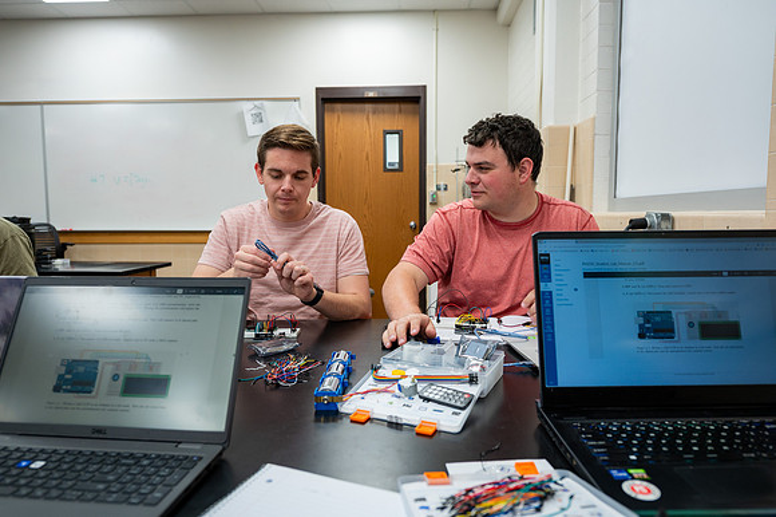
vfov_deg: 53.1
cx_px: 388
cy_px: 258
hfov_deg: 73.8
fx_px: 517
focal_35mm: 24
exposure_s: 1/160
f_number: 3.5
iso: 500
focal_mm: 24
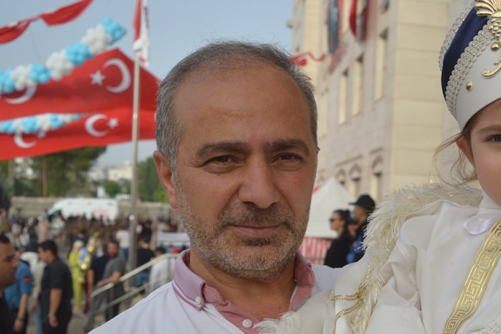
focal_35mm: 53
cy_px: 268
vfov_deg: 25.1
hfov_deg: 36.9
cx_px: 352
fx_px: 738
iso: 100
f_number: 3.5
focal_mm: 18
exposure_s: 1/800
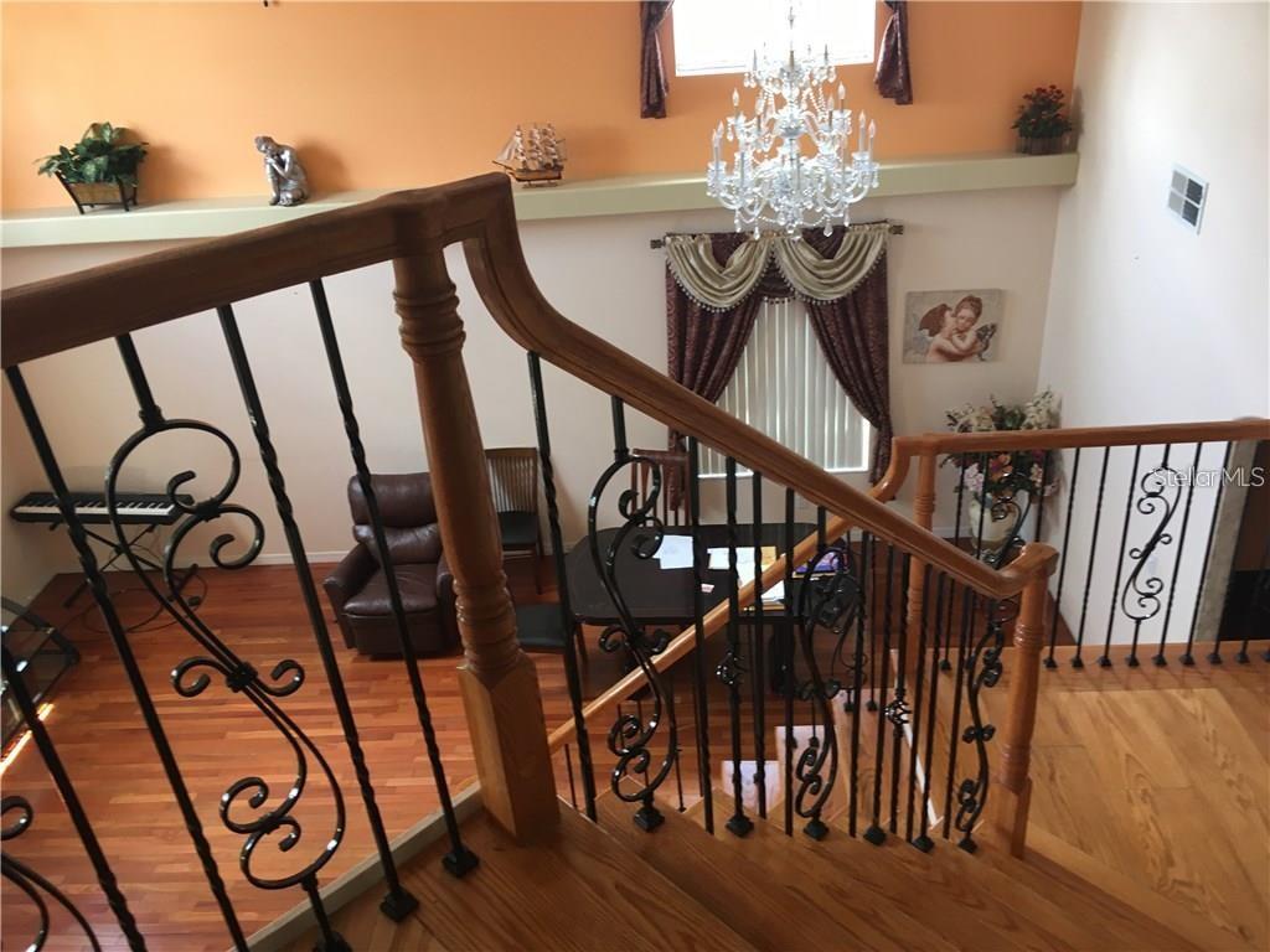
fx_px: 1064
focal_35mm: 29
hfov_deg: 61.7
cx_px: 635
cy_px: 476
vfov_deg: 48.2
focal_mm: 4.15
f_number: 2.2
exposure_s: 1/30
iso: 50
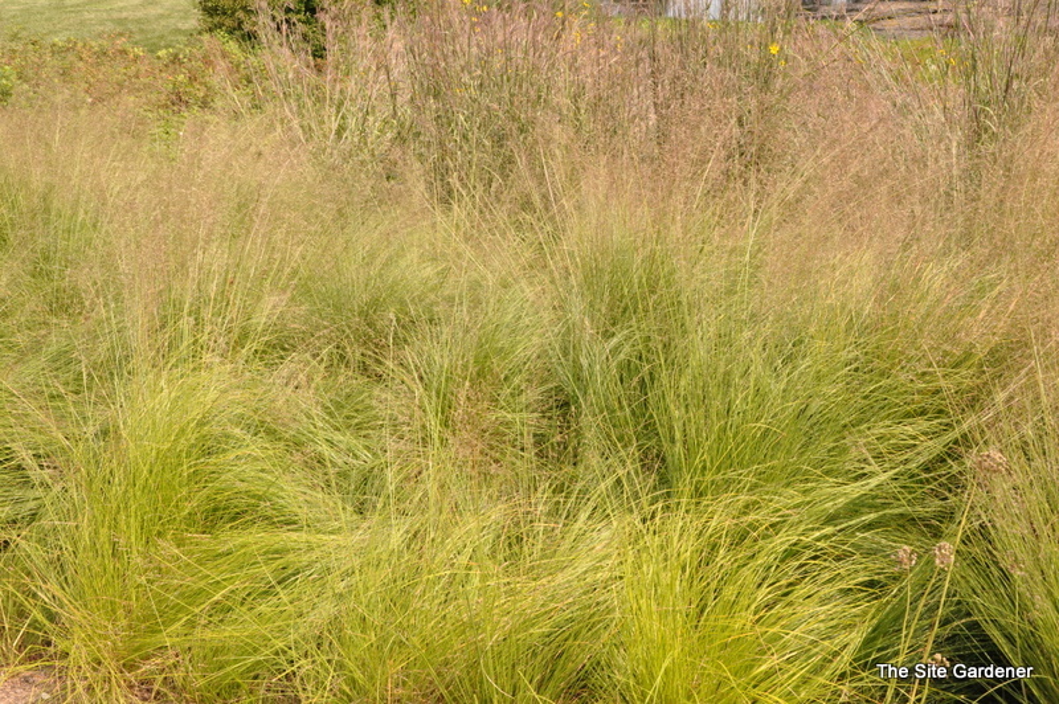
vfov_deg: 35.4
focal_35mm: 38
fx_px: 1102
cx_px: 530
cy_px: 352
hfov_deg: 51.3
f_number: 13
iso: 1250
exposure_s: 1/640
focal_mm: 25
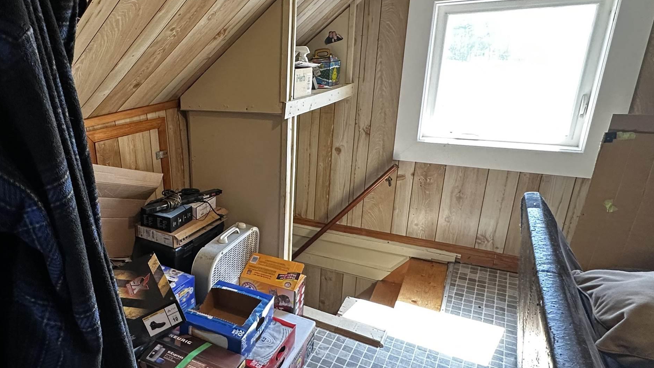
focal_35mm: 25
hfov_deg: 71.3
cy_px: 203
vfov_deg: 45.9
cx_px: 204
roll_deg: +2.1
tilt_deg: -18.2
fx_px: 434
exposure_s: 1/120
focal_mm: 2.22
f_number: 2.2
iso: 250
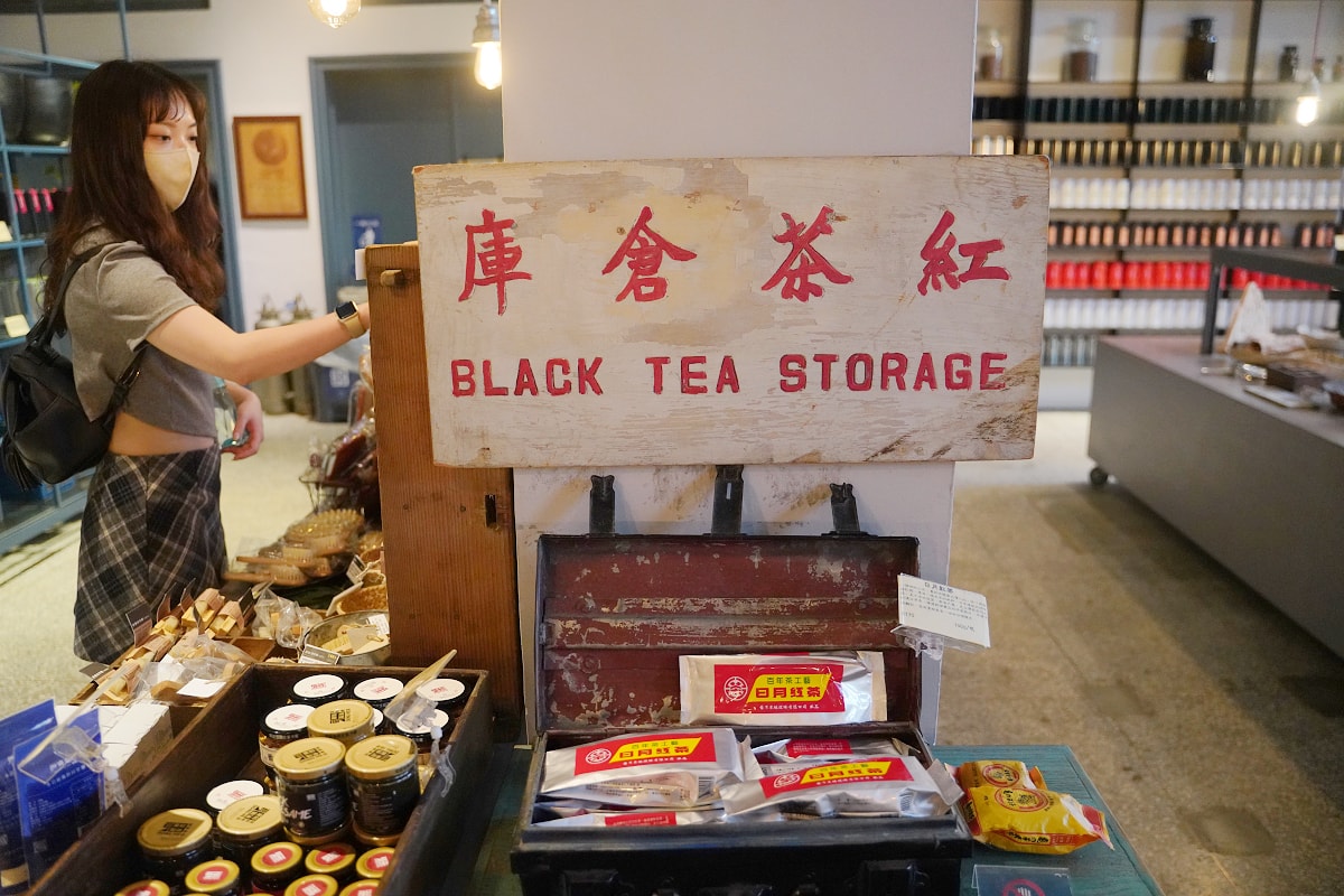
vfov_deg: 46.4
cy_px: 448
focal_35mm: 28
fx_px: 1045
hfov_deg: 65.5
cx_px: 672
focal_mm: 28
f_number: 2.8
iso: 5000
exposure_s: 1/160
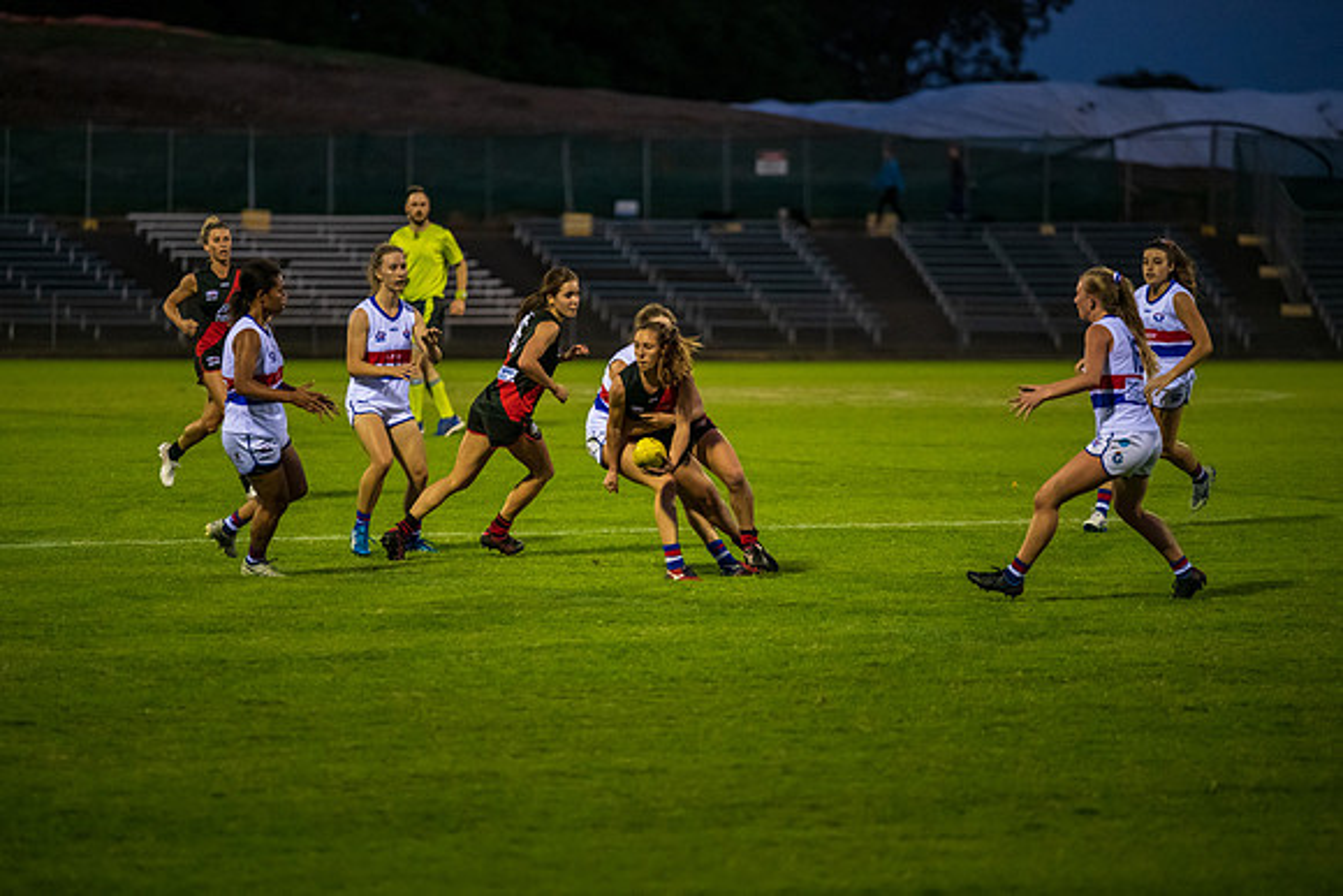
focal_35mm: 217
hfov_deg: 9.5
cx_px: 629
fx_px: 8102
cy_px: 476
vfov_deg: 6.3
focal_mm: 200
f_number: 2.8
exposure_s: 1/800
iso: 3200
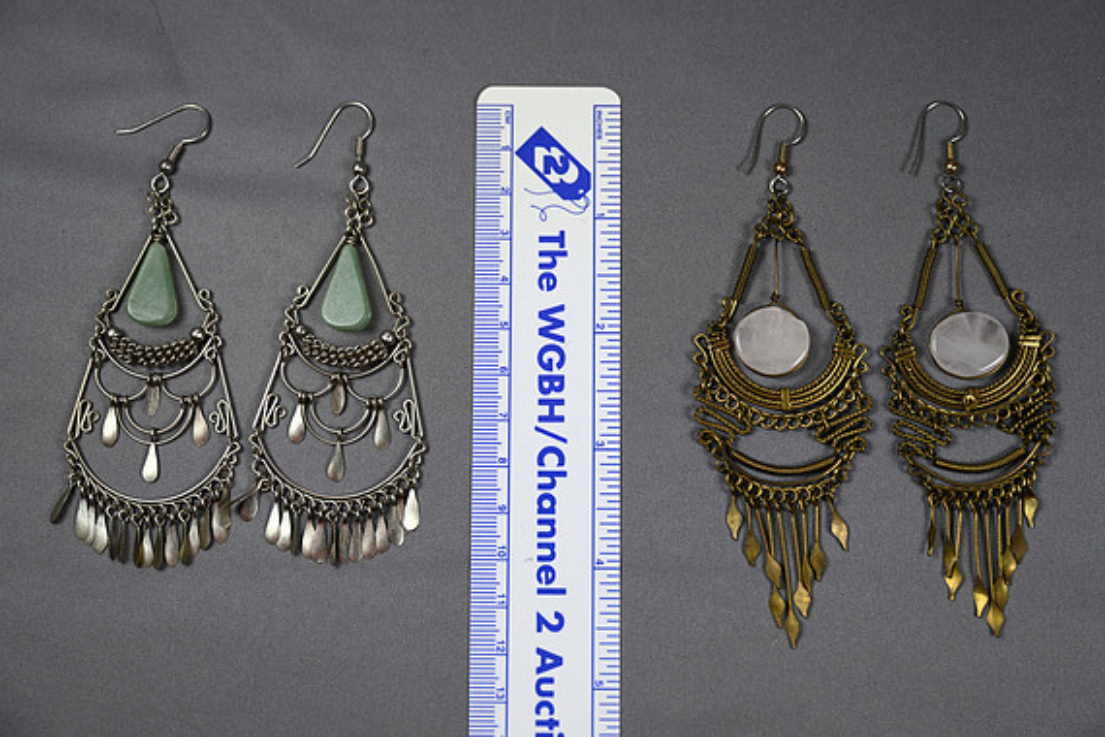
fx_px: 1811
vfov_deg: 23.0
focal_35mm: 59
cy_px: 364
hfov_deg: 33.9
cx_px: 556
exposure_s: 1/320
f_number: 4
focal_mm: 58
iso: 400
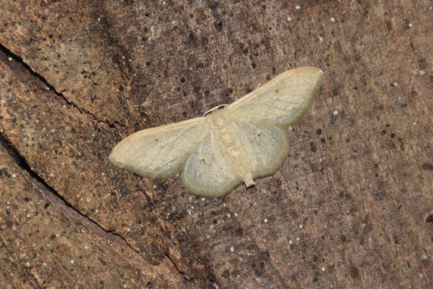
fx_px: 2526
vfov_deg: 6.5
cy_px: 144
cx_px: 216
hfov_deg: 9.8
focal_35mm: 210
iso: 320
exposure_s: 1/200
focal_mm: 140
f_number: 5.6
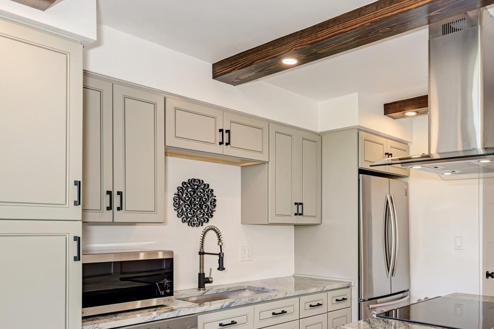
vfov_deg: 41.8
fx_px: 425
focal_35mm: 31
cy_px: 220
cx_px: 325
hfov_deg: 59.0
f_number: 5.6
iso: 400
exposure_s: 1/40
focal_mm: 21
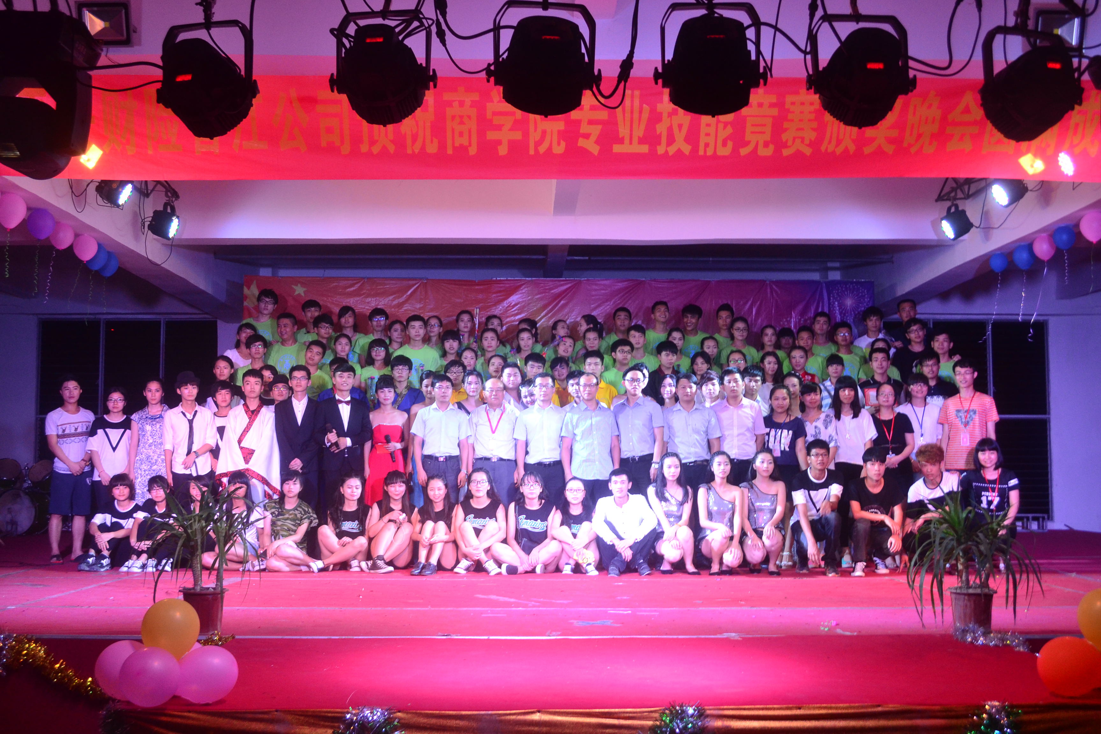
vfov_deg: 34.2
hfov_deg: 49.6
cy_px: 367
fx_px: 1193
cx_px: 550
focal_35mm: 39
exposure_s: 1/40
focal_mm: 26
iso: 800
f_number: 6.3
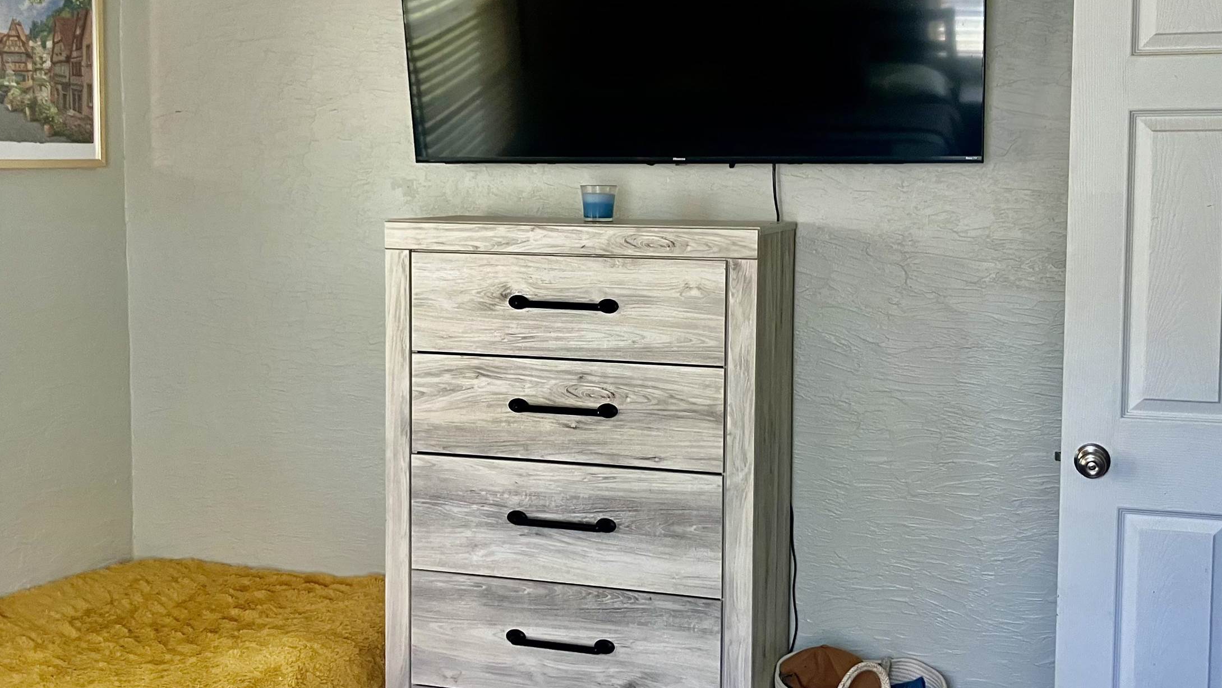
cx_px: 637
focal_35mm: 43
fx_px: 1393
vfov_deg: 27.7
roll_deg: +0.6
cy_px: 312
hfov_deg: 47.3
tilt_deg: -5.2
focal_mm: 3.99
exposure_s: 1/60
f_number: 1.8
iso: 125
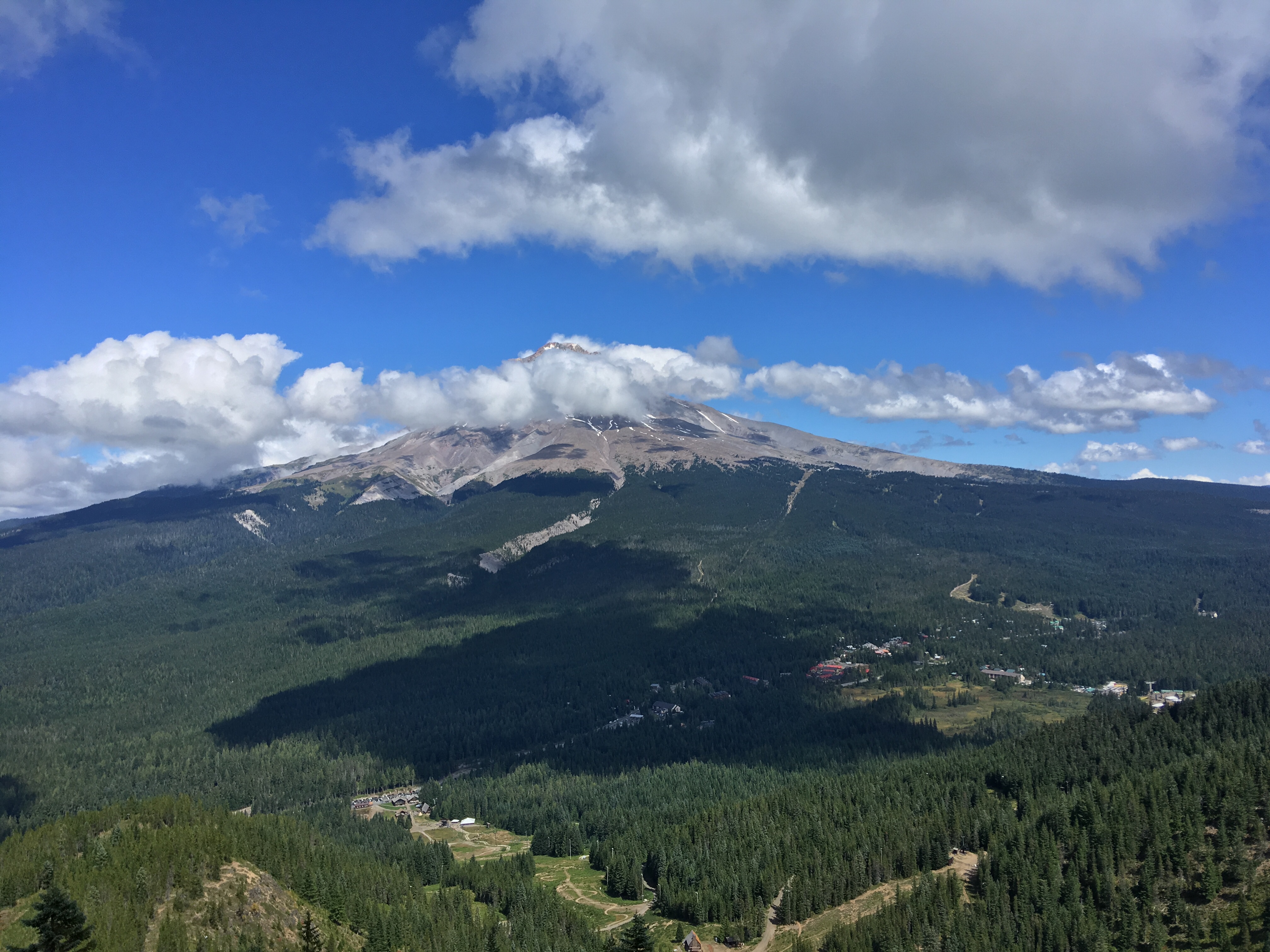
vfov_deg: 48.2
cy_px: 476
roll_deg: +1.7
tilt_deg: +0.1
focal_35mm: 29
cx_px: 635
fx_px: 1064
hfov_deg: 61.7
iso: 25
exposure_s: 1/1748
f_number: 2.2
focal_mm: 4.15
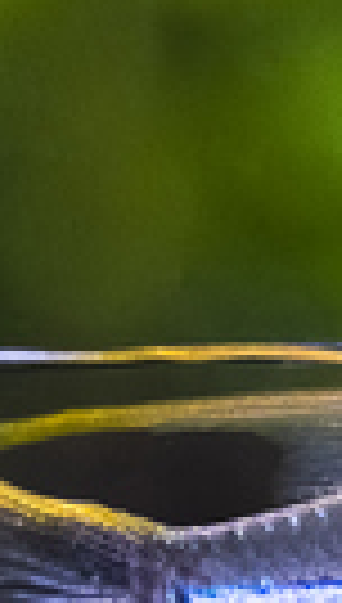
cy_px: 592
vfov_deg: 3.6
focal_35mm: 593
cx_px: 500
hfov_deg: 2.1
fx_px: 9501
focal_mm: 105
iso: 4500
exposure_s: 1/160
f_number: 5.6
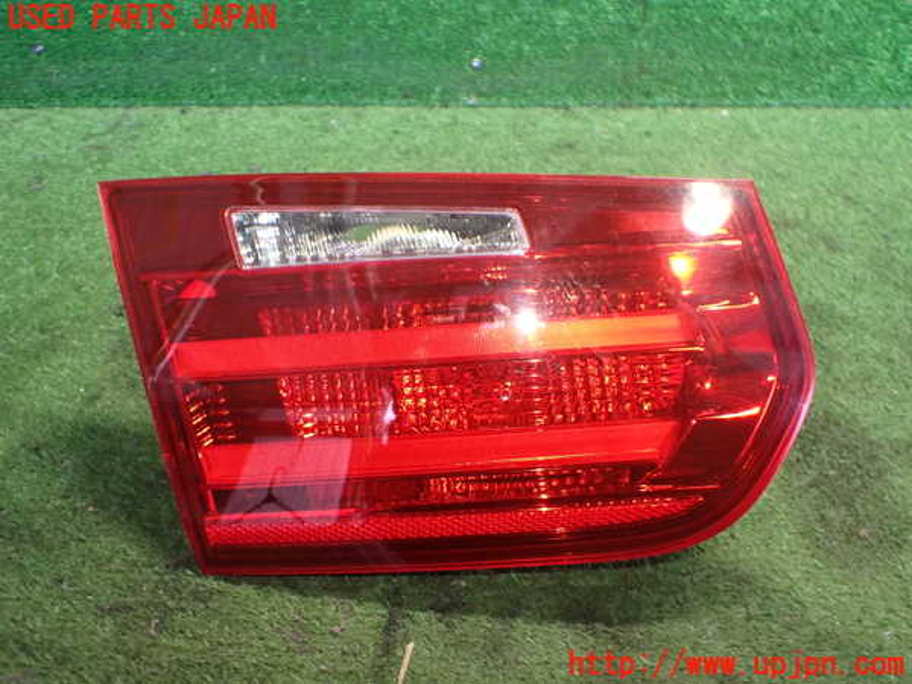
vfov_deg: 46.8
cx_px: 456
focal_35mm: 30
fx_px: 790
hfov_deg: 60.0
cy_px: 342
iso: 800
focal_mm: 5.4
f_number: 2.3
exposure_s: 1/60
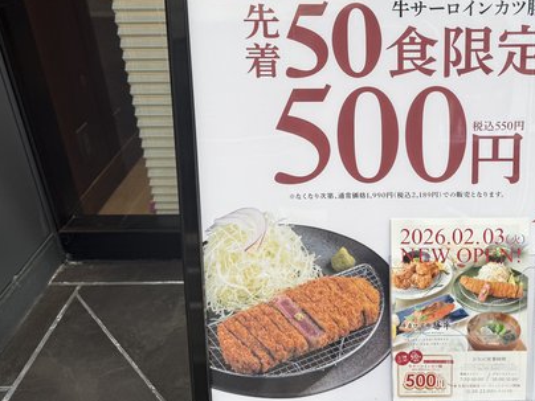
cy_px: 135
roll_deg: -0.5
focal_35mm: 38
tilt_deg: -27.0
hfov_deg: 47.3
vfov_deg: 37.3
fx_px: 587
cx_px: 396
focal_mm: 6.76
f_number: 1.78
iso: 80
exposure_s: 1/532
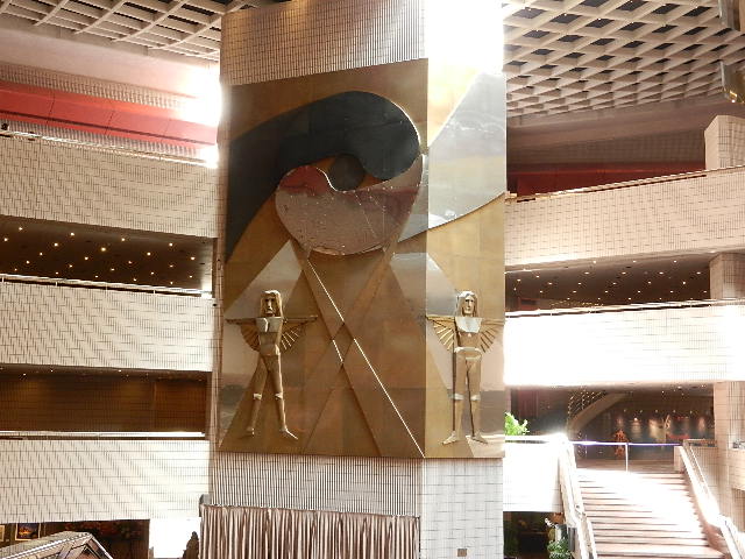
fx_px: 968
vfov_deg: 32.2
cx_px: 372
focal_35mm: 45
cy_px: 280
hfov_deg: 42.1
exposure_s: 1/20
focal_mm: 8.2
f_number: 4.2
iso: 400
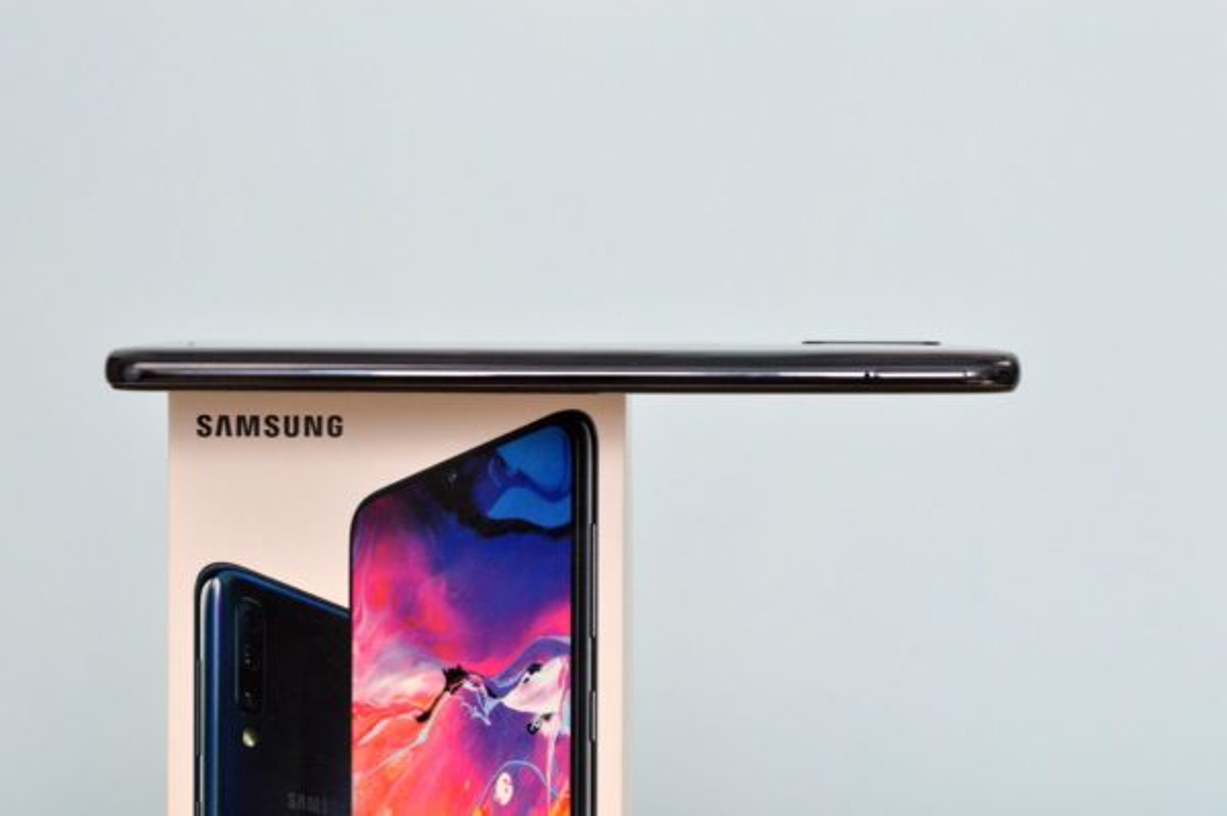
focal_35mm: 82
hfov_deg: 24.6
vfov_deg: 16.5
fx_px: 2809
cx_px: 614
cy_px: 408
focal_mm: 55
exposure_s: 1/80
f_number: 10
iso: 1600
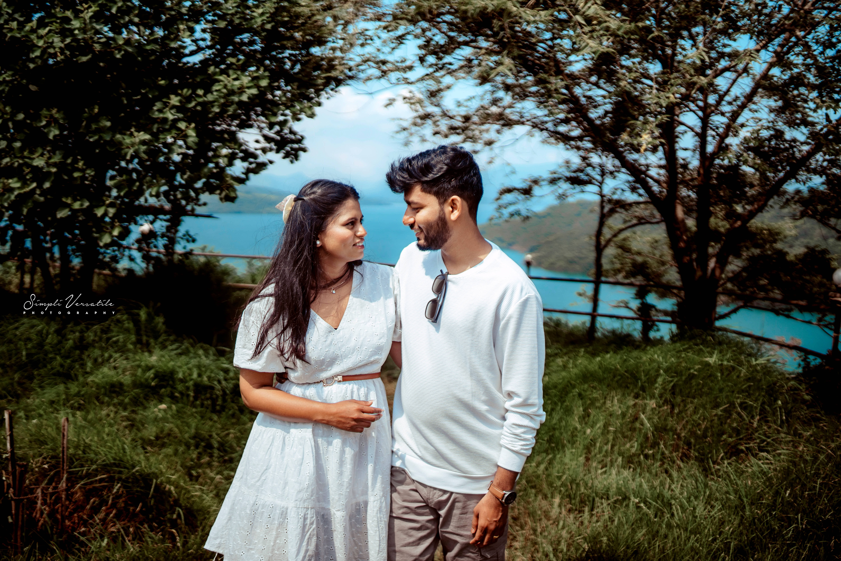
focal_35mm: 35
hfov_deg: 54.4
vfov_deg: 37.9
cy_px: 280
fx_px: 818
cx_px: 420
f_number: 1.4
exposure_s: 1/8000
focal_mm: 35
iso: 100
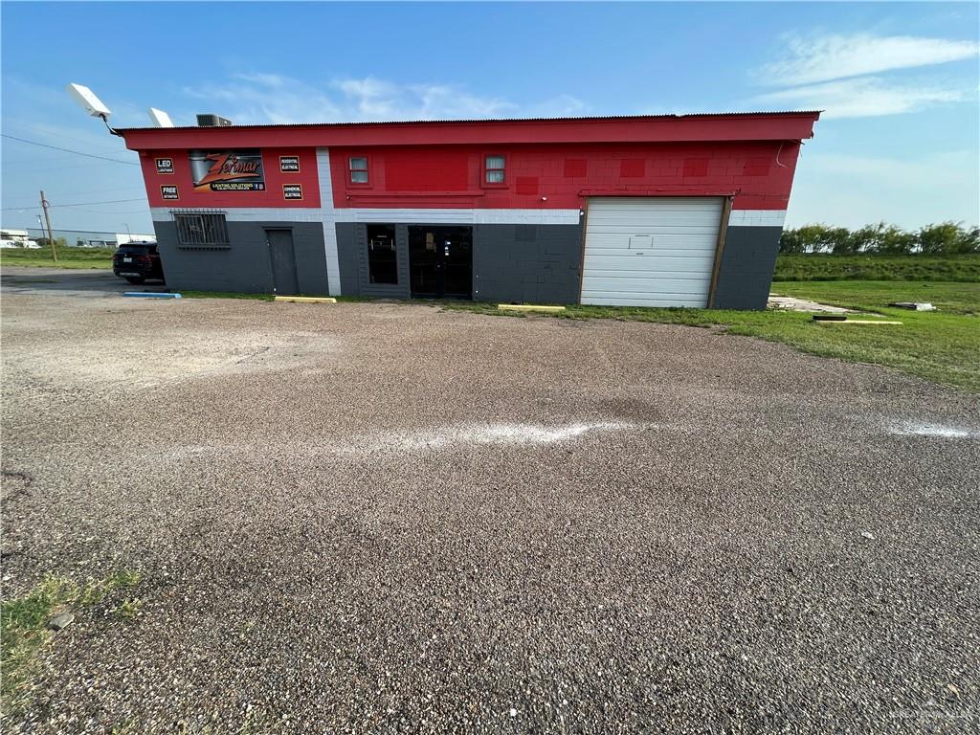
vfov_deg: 89.9
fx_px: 368
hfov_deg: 106.2
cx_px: 490
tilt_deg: -16.2
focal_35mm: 13
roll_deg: -1.2
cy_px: 368
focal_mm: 1.57
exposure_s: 1/834
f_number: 1.8
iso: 32
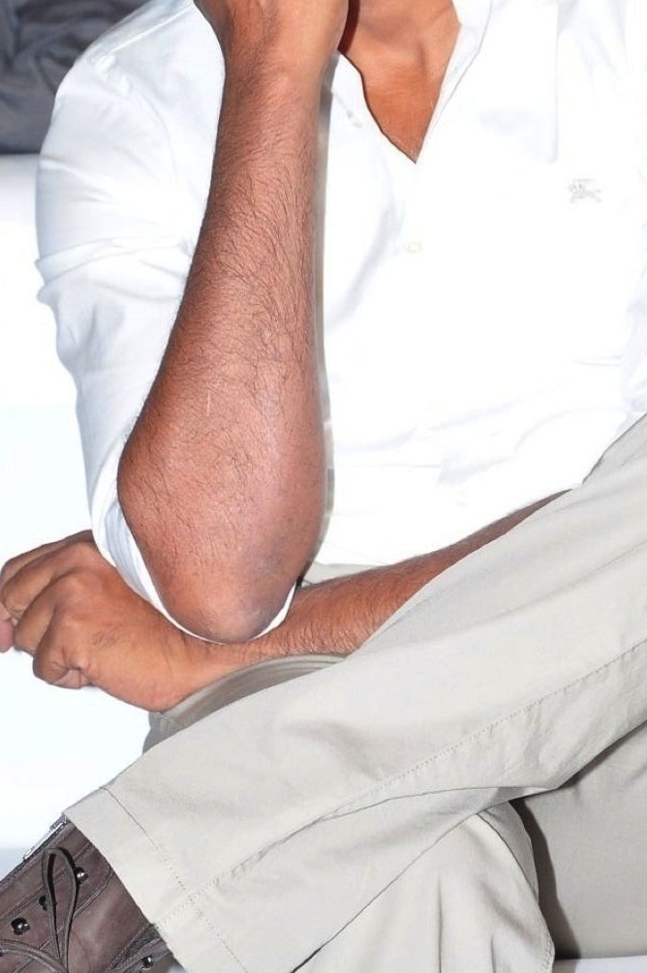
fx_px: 7642
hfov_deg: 4.8
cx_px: 401
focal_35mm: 283
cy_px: 288
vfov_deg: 7.3
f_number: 7.1
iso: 500
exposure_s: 1/125
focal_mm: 105
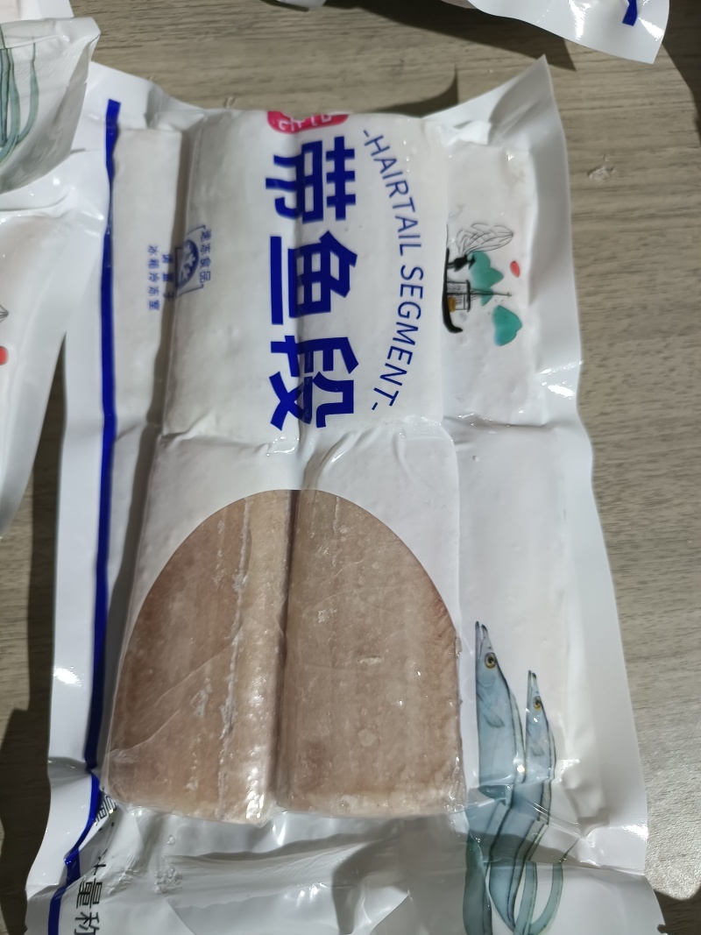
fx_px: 621
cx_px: 350
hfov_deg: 58.9
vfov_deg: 73.9
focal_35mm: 23
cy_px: 468
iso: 1816
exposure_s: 1/33.3
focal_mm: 5.59
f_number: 1.88
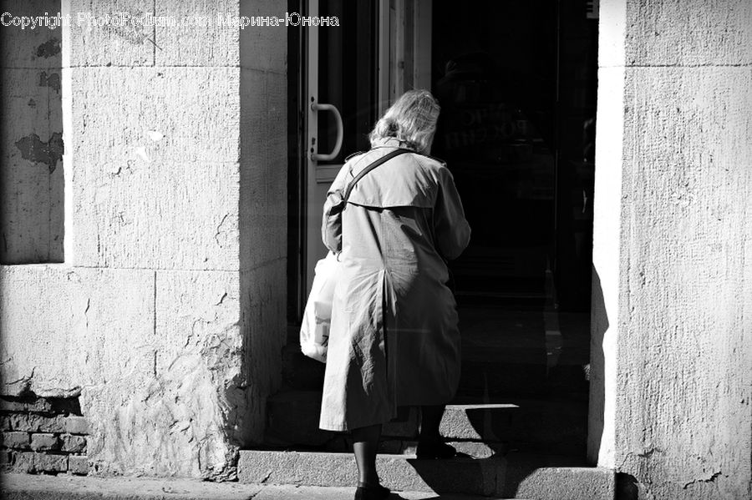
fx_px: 1566
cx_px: 376
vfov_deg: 18.2
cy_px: 250
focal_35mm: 75
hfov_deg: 27.0
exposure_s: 1/500
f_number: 4
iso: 100
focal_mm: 50
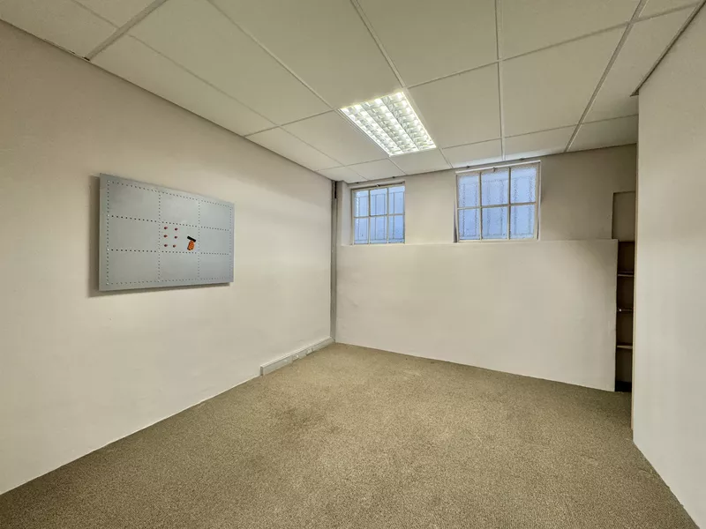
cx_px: 353
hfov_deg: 102.1
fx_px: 286
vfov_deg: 85.7
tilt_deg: -0.4
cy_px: 264
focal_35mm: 14
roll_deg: -1.1
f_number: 2.2
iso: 250
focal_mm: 2.22
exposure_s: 1/100
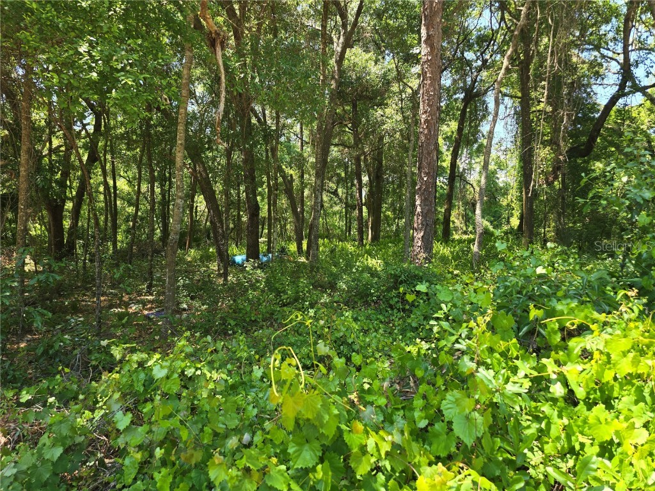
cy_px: 246
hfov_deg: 73.9
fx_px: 435
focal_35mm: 23
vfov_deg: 58.9
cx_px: 328
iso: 32
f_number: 1.7
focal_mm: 6.3
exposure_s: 1/180
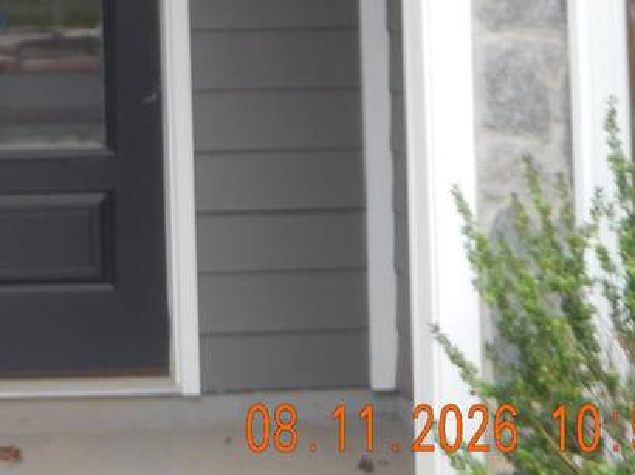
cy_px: -159
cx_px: -136
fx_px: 1833
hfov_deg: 18.6
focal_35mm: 100
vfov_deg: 14.1
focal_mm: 5.7
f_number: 3.8
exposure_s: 1/40
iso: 125
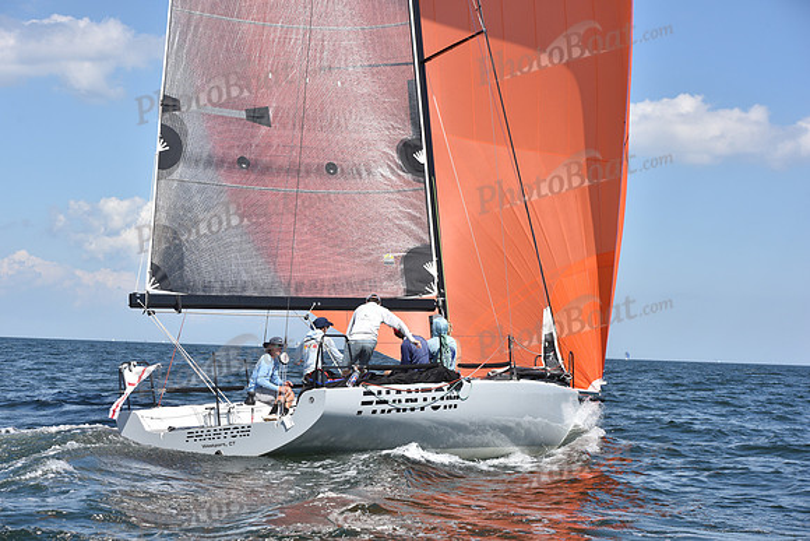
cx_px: 405
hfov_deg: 28.8
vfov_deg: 19.5
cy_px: 270
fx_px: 1575
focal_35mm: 70
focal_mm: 70
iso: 320
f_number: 8
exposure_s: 1/1250
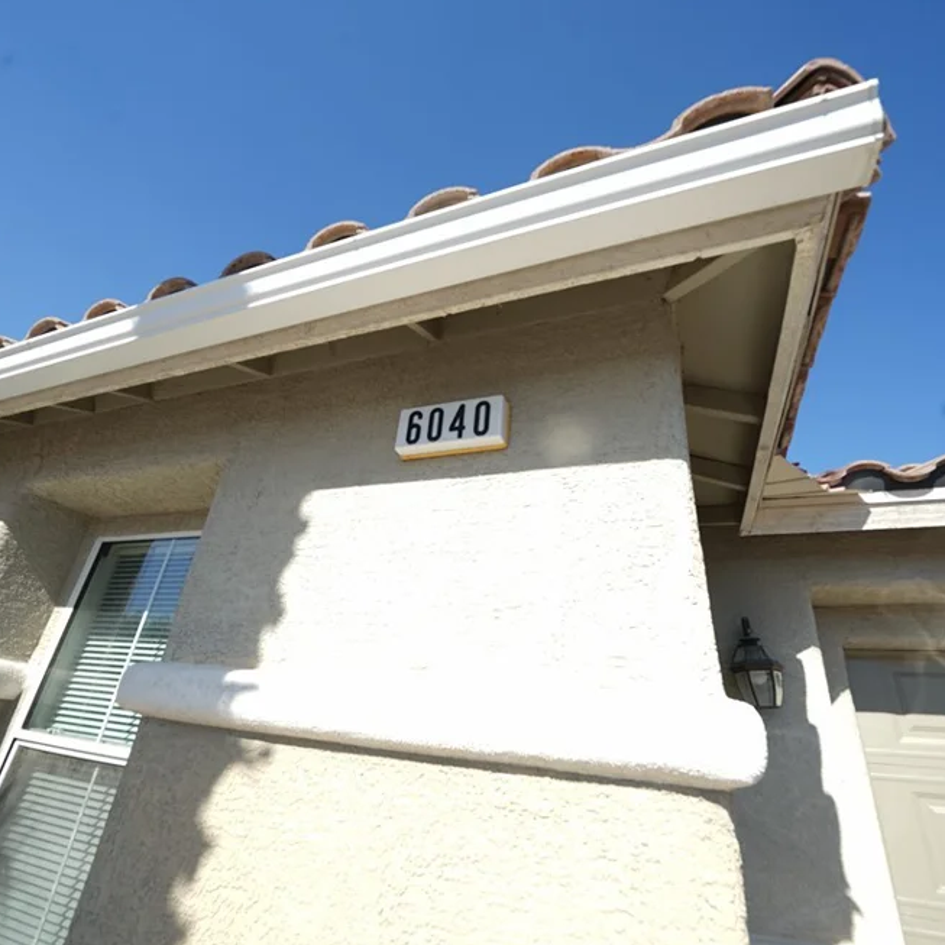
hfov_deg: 87.4
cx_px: 473
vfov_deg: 87.4
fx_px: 494
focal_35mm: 16
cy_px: 468
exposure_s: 1/125
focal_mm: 12
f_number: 7.1
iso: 64
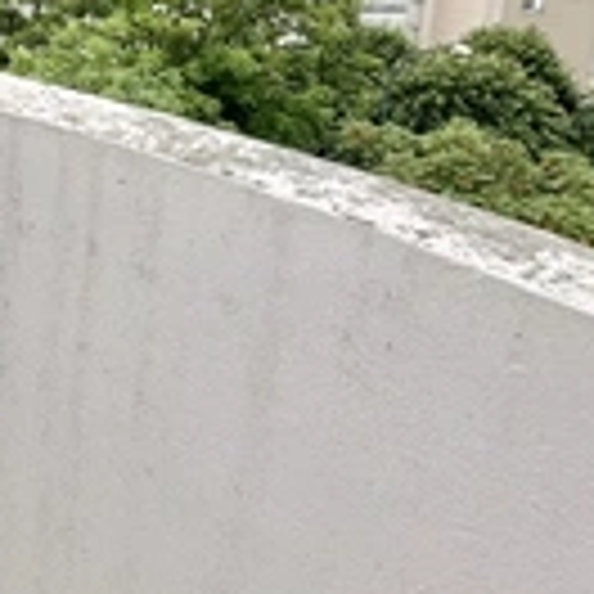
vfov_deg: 31.1
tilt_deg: -10.1
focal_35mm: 50
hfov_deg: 26.9
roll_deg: -2.4
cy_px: -22
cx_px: -236
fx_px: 971
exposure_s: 1/2212
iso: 50
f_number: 2.2
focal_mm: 2.22
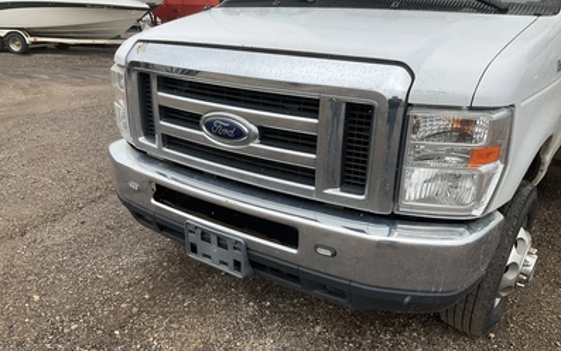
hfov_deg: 61.2
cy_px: 201
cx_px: 280
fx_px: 474
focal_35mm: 31
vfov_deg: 40.5
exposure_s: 1/691
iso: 25
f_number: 1.8
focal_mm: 3
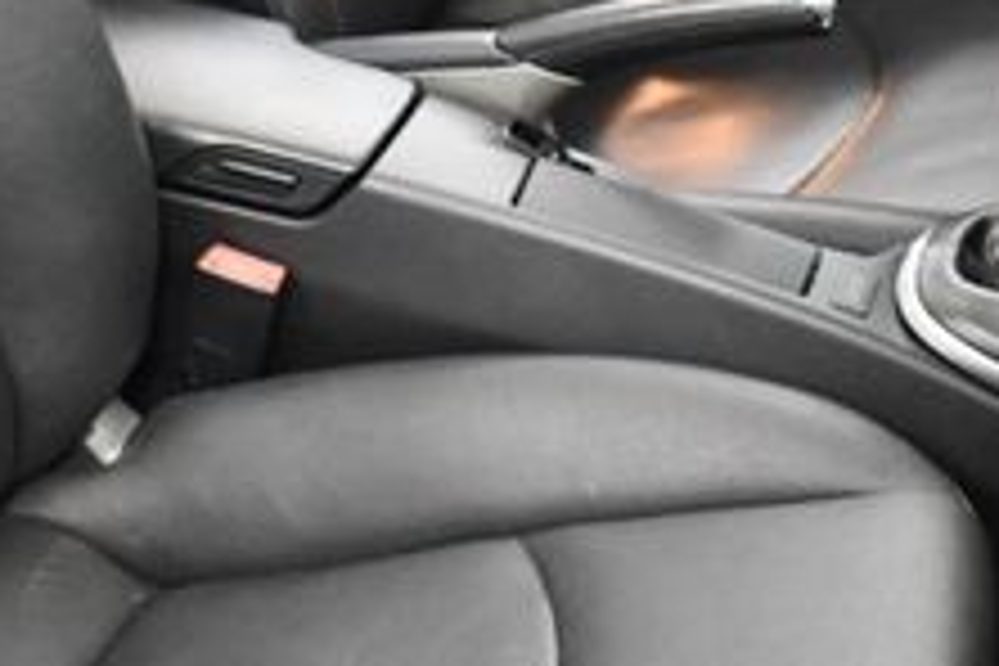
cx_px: 194
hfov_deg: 19.4
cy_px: 148
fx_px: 2886
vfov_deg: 13.1
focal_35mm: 104
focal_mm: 18
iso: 3200
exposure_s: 1/80
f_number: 3.5
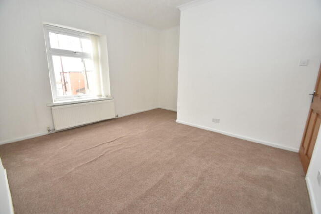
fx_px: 134
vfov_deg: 77.4
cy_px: 107
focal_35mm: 15
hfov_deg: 100.4
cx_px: 160
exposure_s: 1/100
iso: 800
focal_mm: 10
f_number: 5
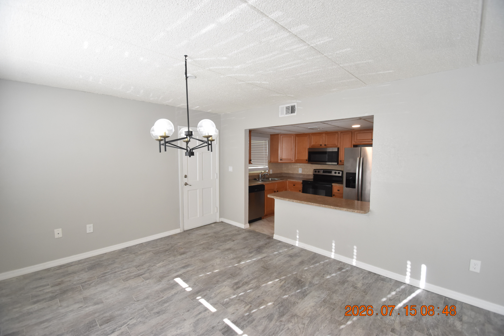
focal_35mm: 15
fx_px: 210
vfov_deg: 77.3
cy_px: 168
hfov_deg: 100.4
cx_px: 252
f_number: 3.5
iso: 800
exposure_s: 1/180
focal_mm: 10
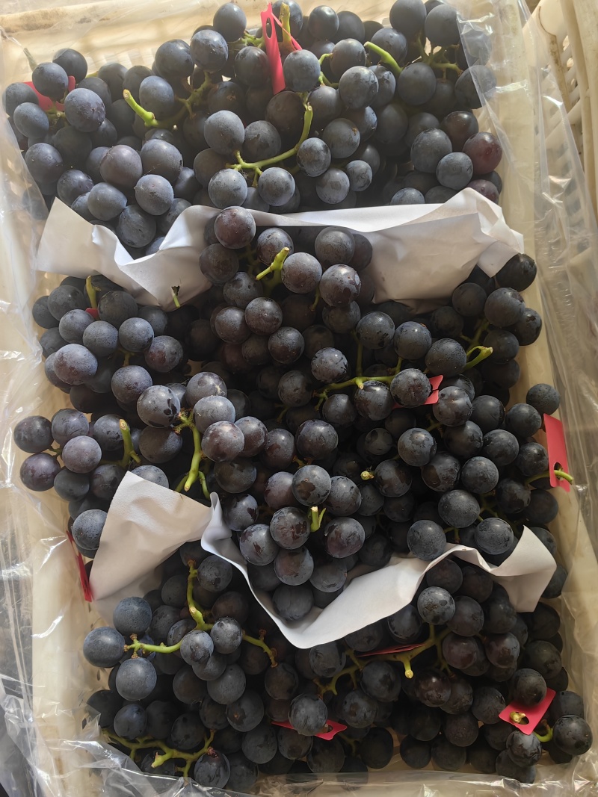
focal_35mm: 27
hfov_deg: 51.3
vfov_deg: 65.3
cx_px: 299
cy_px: 398
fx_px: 622
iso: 160
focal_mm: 5.75
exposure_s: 1/33.1
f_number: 2
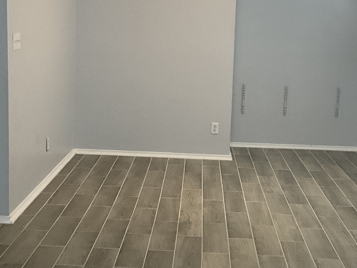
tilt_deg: -8.3
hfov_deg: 30.7
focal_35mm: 63
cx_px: 188
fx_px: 650
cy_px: 105
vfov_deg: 23.2
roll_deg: -2.3
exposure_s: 1/60
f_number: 1.8
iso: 100
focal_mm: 3
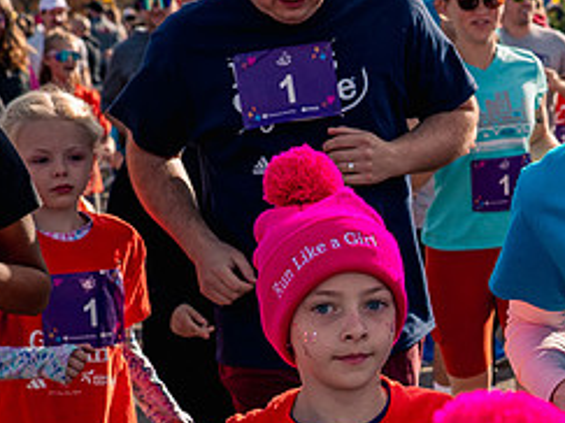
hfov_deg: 10.1
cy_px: 325
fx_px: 3181
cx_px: 488
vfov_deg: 7.6
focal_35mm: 195
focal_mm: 85
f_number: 10
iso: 800
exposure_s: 1/1000
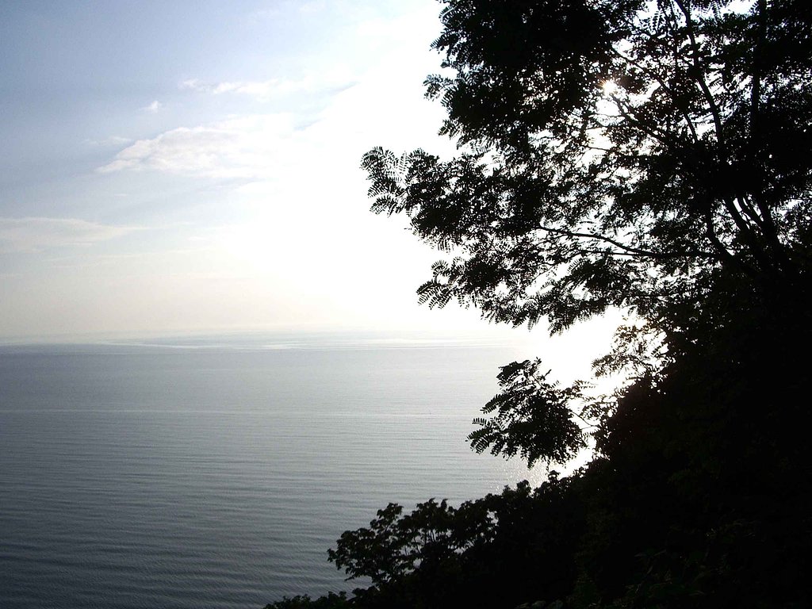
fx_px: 821
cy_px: 304
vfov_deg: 40.7
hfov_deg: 52.6
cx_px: 406
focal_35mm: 35
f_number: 4.3
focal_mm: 5.8
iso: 50
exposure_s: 1/1500
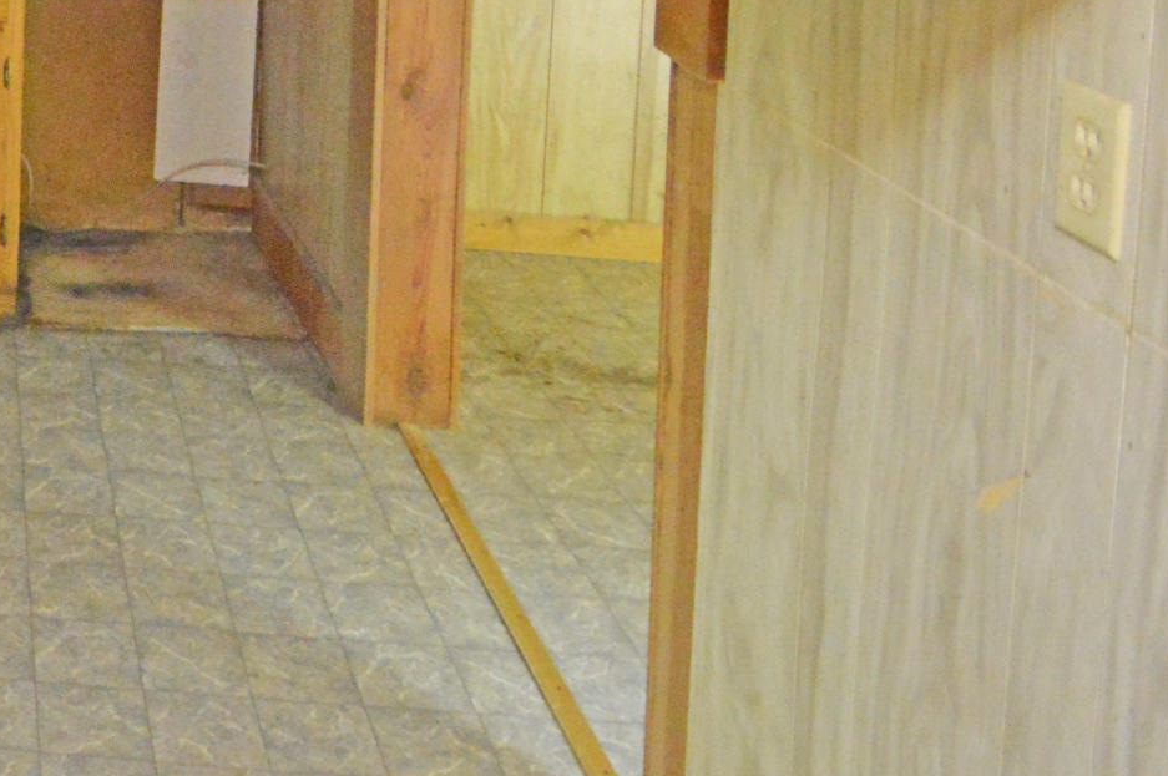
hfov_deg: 35.2
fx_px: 1556
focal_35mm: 48
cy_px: -304
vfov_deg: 23.7
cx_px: -117
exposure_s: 1/10
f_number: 4
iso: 3200
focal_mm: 10
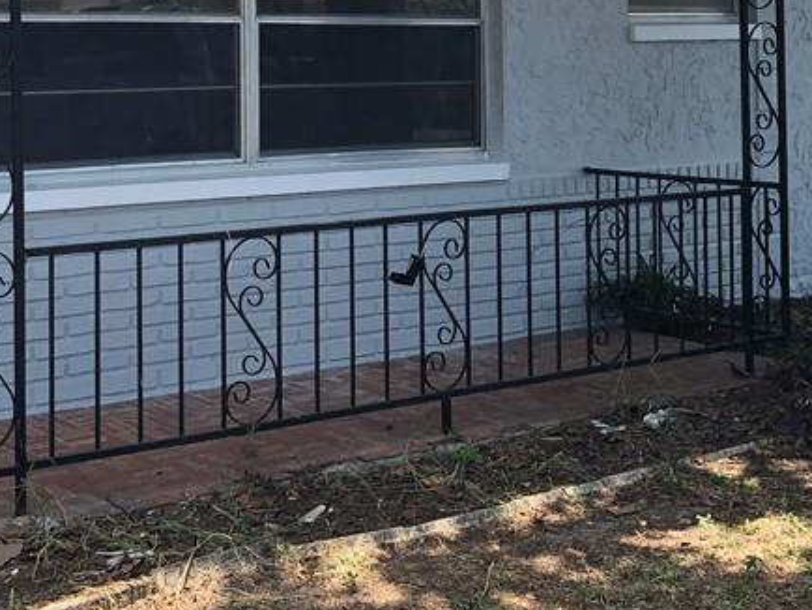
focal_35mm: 66
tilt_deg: -0.6
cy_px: 51
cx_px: 318
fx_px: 1549
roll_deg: +1.4
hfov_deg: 29.3
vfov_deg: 21.7
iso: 20
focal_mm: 4
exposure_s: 1/552
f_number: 1.8
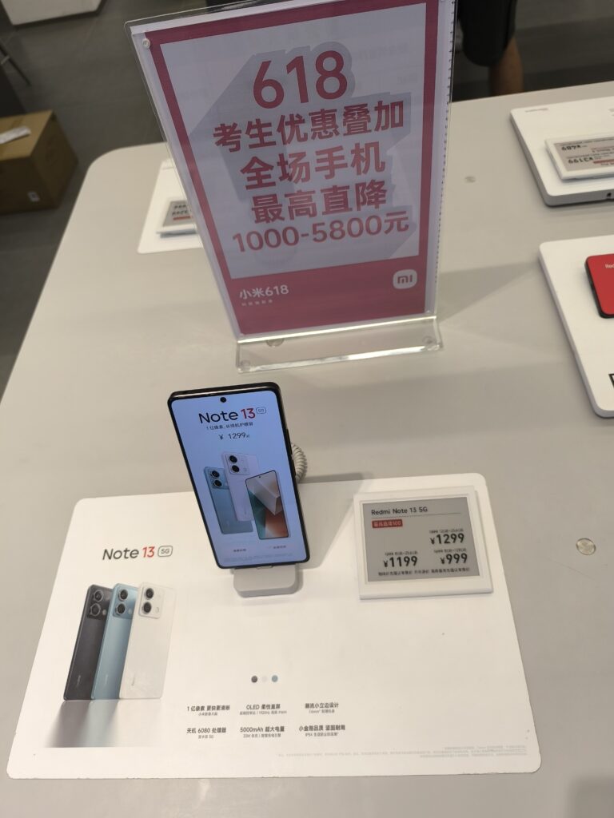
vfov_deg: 73.9
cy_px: 409
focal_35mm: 23
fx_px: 544
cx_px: 307
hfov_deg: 58.9
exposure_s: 1/120
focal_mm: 6.14
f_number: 1.65
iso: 125
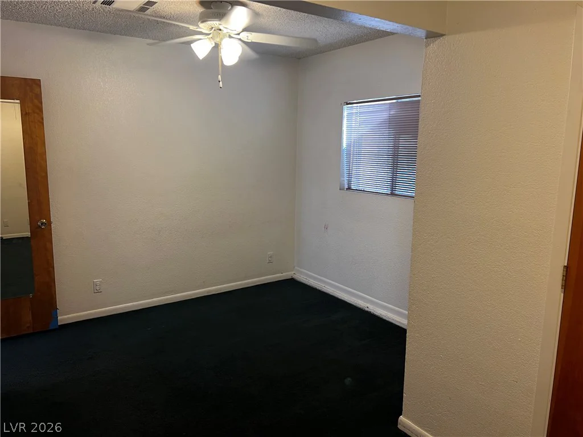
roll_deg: -0.6
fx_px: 438
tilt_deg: -9.7
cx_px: 292
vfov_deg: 53.1
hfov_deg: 67.3
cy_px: 218
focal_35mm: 26
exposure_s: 1/60
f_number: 1.5
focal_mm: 5.7
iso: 125
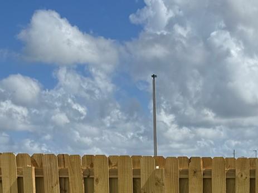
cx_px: 214
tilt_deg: -8.0
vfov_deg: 16.5
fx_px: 618
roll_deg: +1.1
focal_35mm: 83
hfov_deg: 23.2
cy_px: 271
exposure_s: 1/7937
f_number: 1.78
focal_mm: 6.76
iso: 80
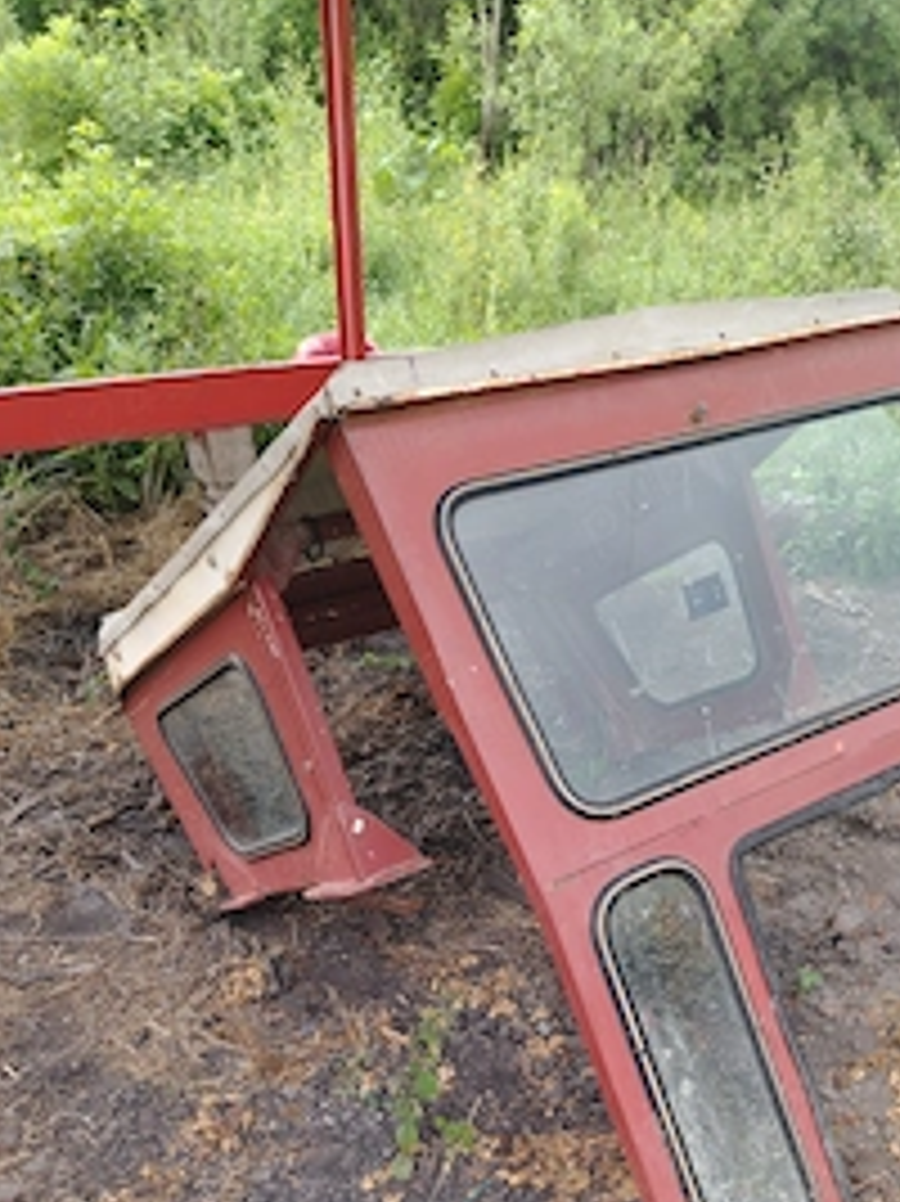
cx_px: 562
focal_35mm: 36
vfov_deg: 49.9
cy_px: 855
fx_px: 1249
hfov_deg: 39.4
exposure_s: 1/100
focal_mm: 5.25
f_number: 1.75
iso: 219
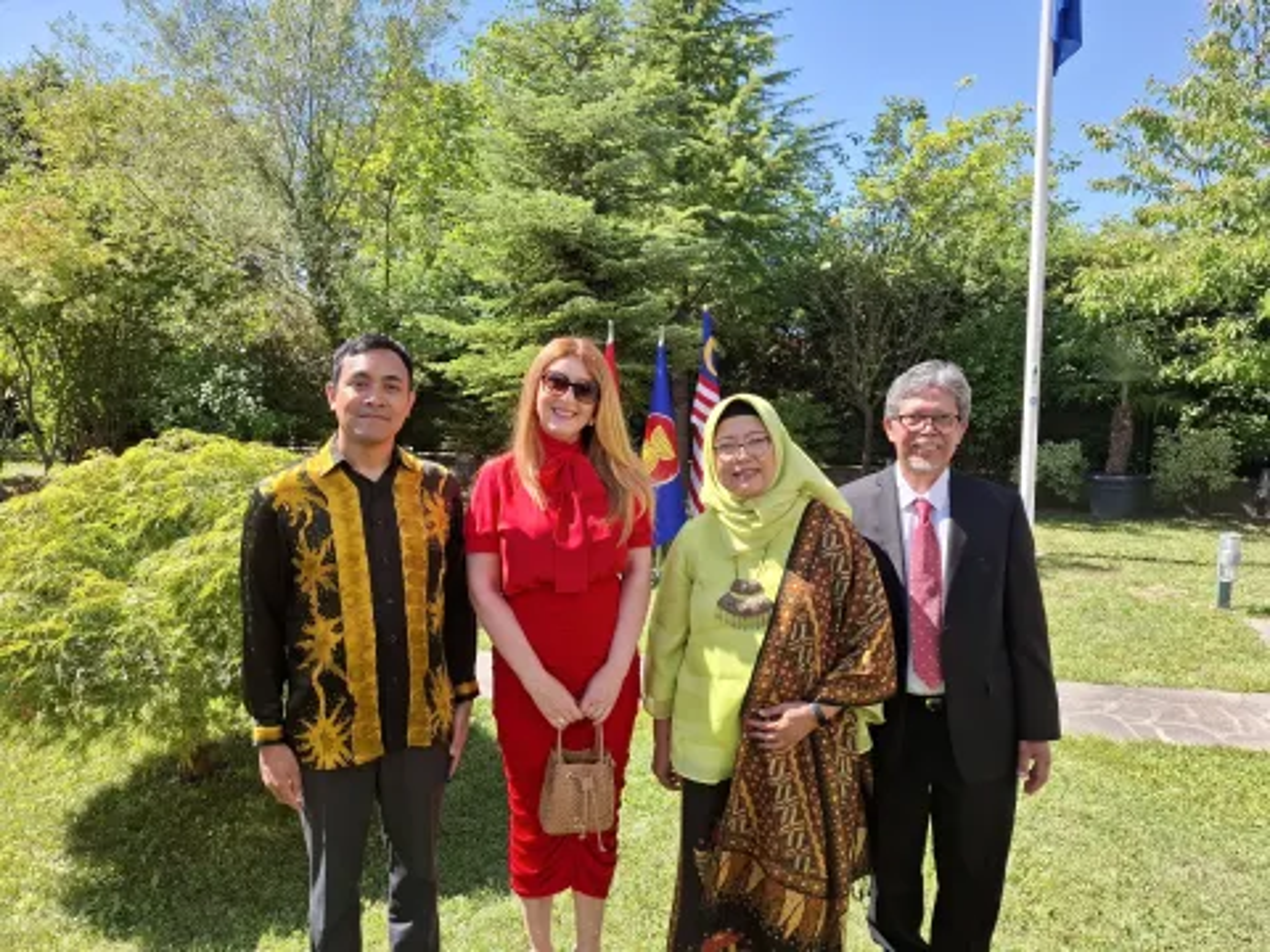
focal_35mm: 23
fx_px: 844
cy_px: 476
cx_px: 635
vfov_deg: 58.9
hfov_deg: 73.9
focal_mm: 5.54
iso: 50
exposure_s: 1/754
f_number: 1.8
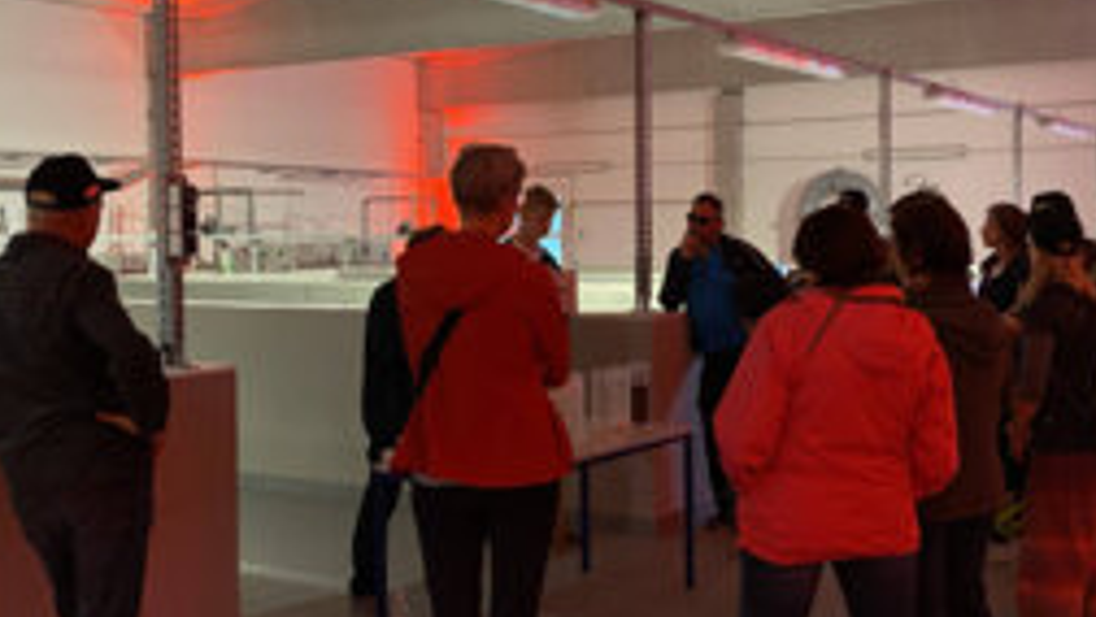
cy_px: 274
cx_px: 652
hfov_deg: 45.2
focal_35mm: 45
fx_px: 1308
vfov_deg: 26.5
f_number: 1.8
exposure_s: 1/25
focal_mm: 4.2
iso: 640
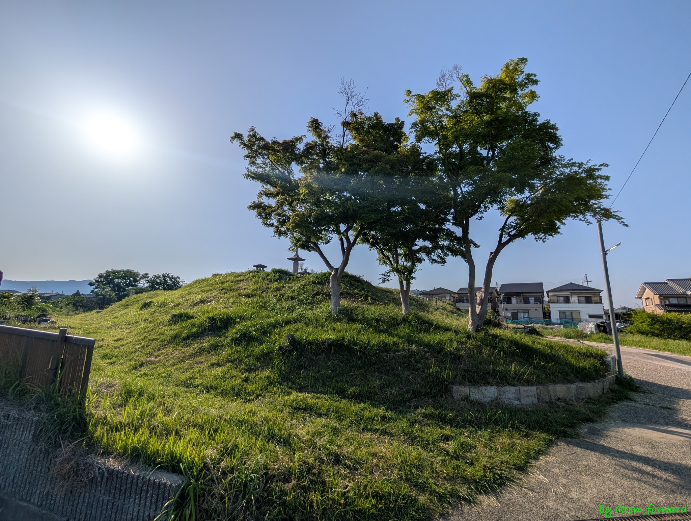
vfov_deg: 94.6
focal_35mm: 12
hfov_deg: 110.5
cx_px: 346
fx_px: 240
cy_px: 260
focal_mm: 2.02
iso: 53
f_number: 1.7
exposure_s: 1/14706
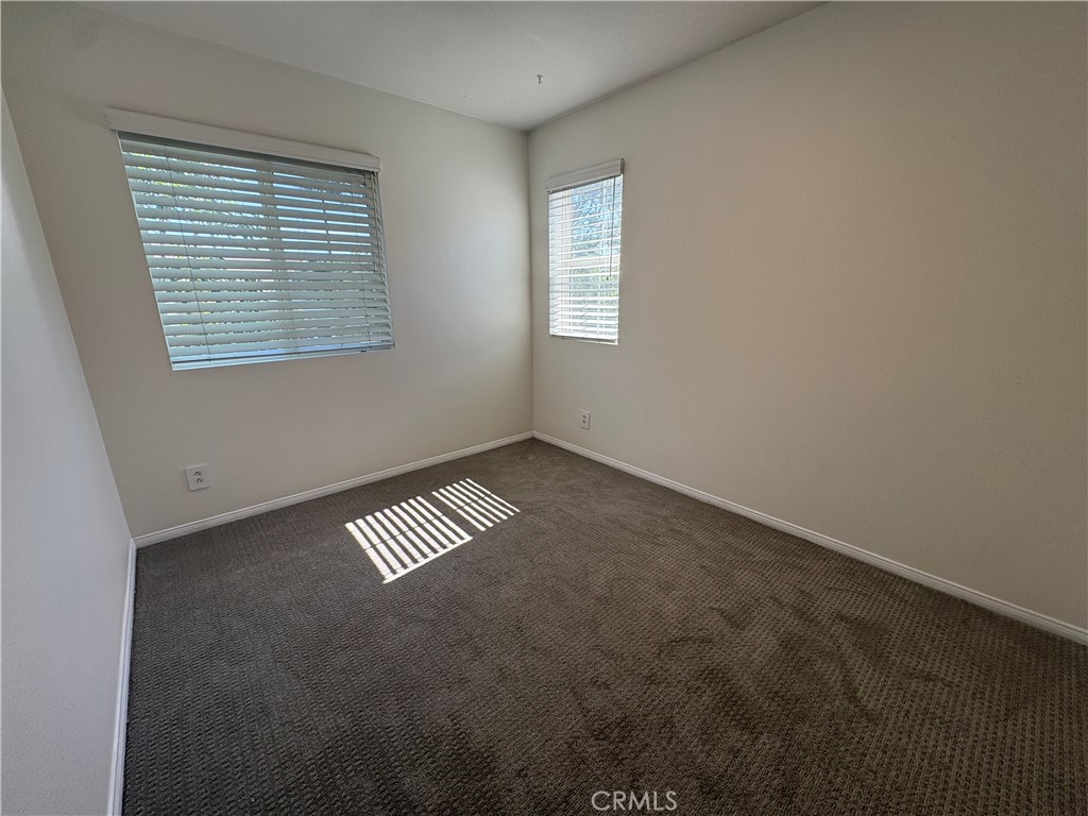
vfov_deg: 85.7
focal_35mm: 14
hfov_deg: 102.1
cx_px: 544
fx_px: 440
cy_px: 408
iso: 64
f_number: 2.2
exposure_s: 1/225
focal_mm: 2.22
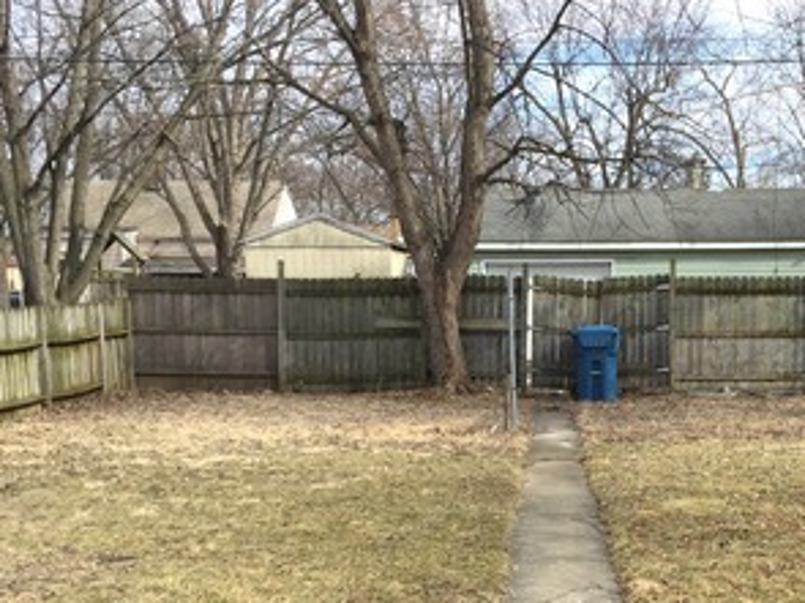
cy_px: 565
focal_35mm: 63
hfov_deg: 30.2
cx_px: 600
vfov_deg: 22.6
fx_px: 1464
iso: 32
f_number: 2.2
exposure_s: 1/694
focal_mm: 4.15
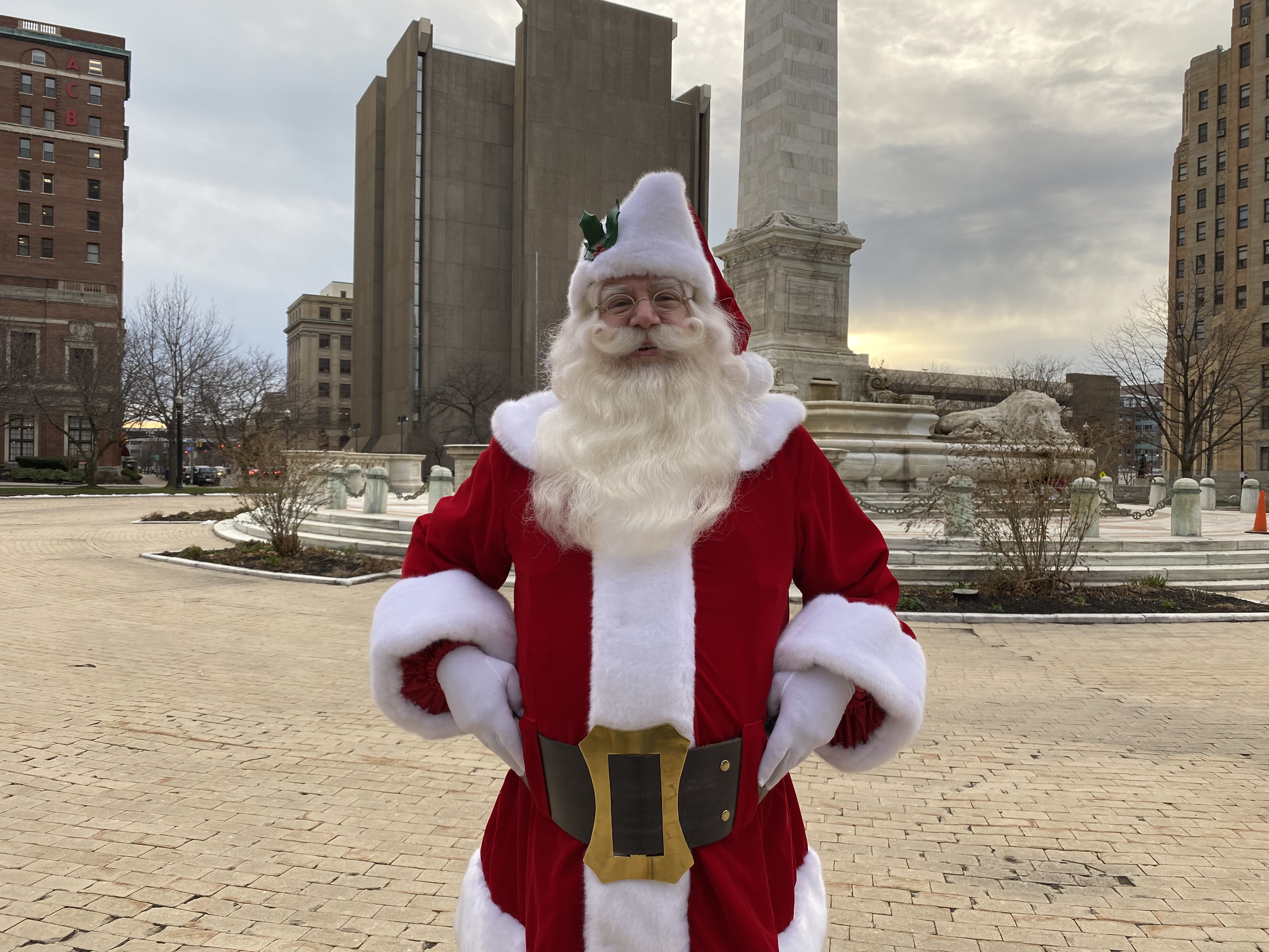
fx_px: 953
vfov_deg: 53.1
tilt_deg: -0.4
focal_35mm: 26
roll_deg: -1.2
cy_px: 476
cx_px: 634
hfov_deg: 67.3
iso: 32
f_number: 1.8
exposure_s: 1/407
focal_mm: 4.25
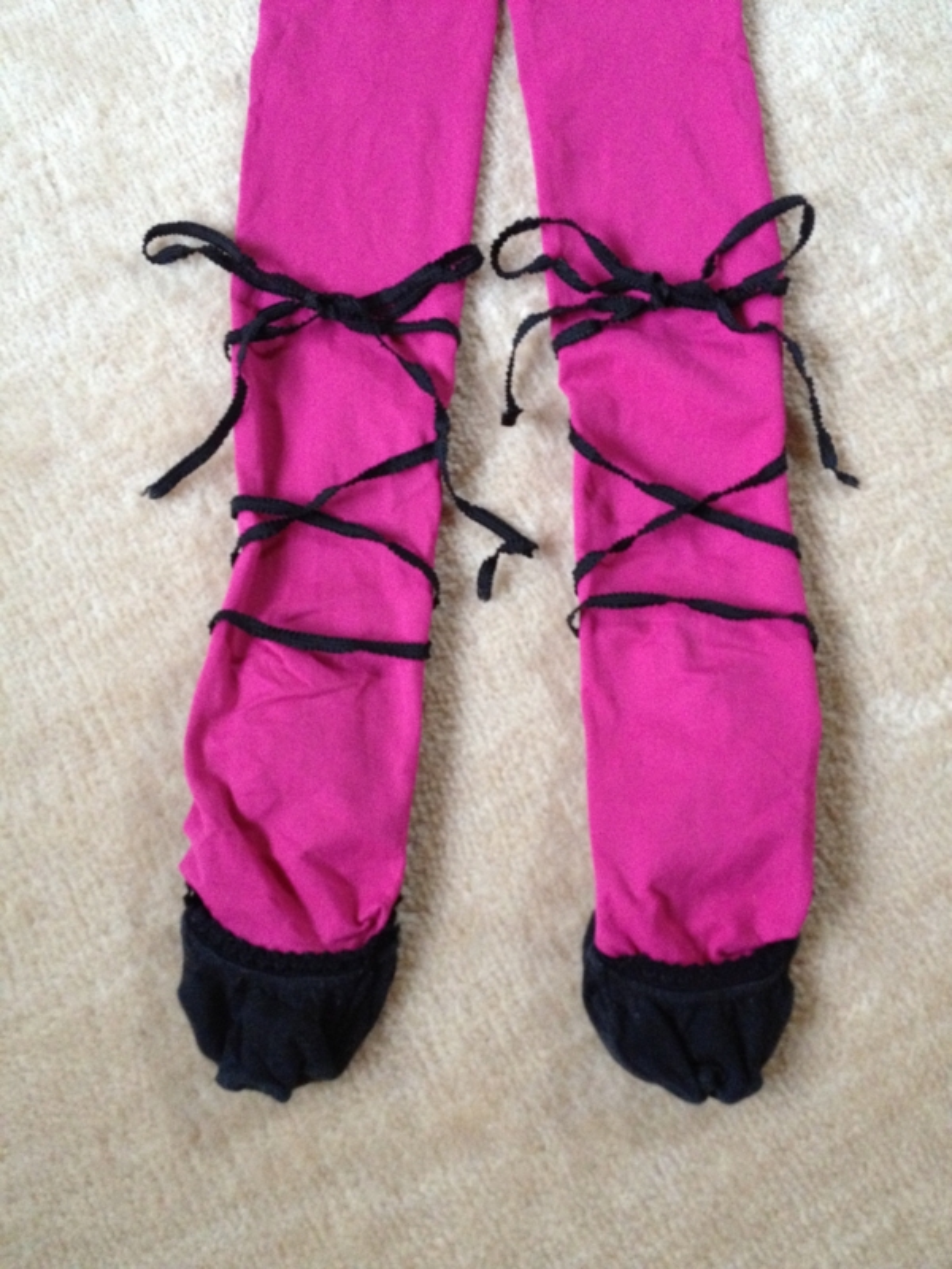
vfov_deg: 52.6
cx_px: 476
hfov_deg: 40.7
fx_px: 1283
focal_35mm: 35
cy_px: 634
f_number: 2.4
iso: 400
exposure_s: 1/20
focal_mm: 4.28
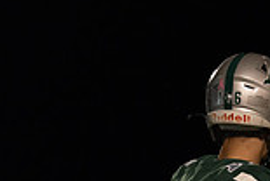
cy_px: 321
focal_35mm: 559
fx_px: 4201
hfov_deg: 3.7
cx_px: 261
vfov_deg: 2.5
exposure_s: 1/1000
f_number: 2.8
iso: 1000
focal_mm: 129
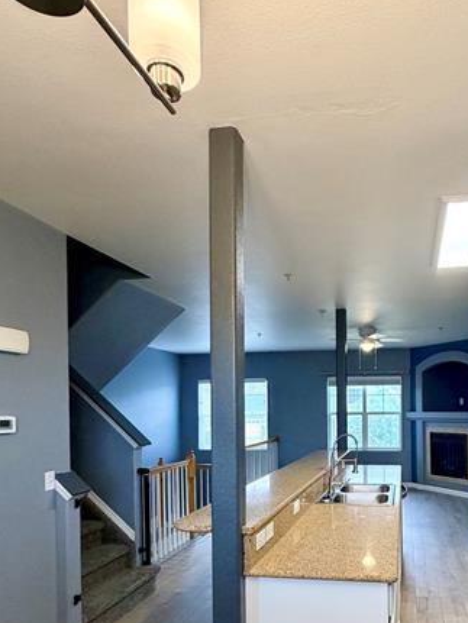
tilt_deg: +0.4
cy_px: 411
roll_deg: +0.6
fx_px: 450
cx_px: 345
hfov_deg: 52.7
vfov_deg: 67.6
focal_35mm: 25
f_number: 2.2
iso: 320
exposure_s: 1/120
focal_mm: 2.22
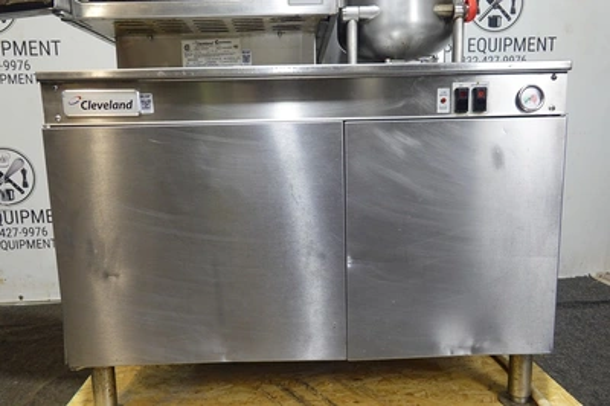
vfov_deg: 44.9
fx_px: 491
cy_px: 203
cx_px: 305
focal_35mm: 29
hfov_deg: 63.7
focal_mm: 10.83
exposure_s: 1/30
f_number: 3.5
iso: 400
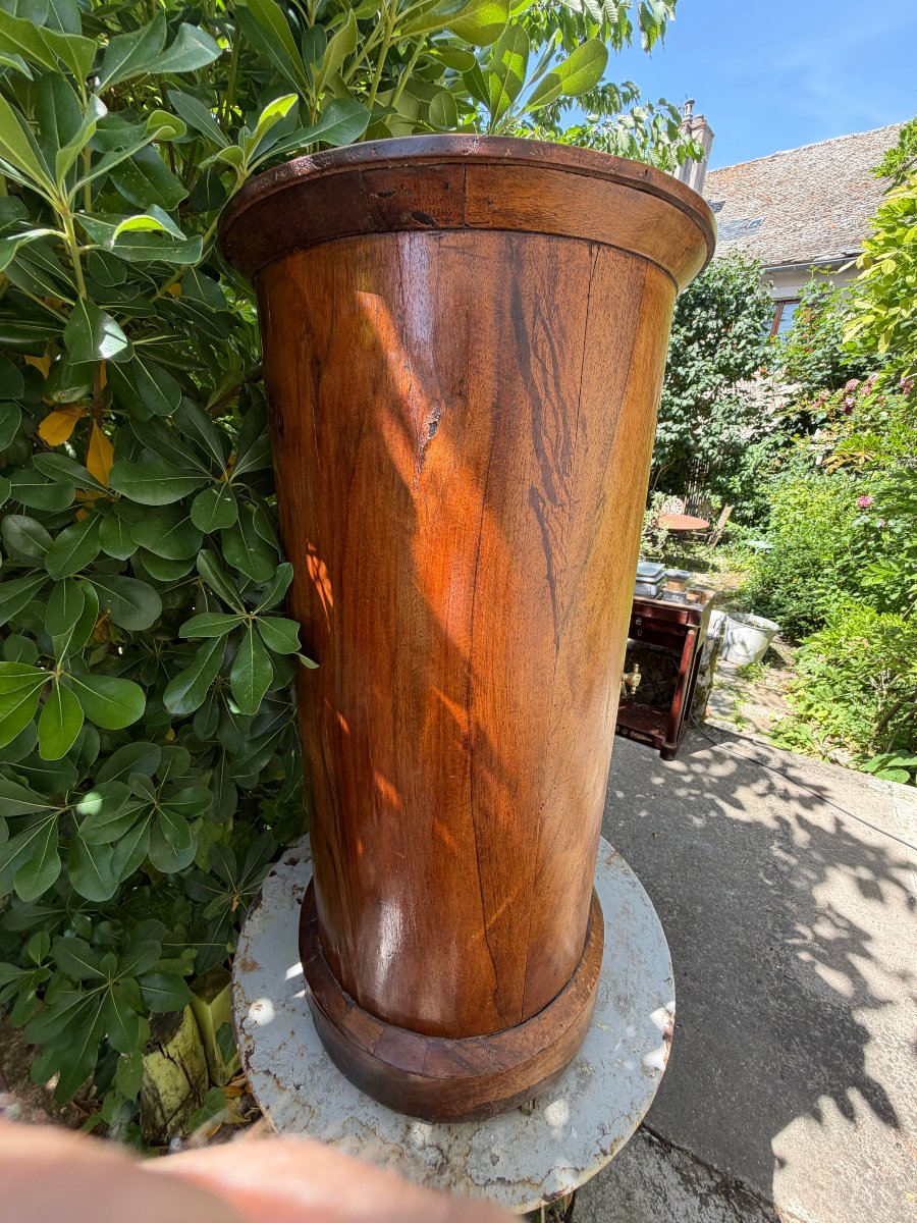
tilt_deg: -23.0
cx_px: 458
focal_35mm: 14
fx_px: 494
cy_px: 612
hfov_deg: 85.7
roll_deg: -3.2
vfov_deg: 102.1
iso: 50
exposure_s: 1/143
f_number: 2.2
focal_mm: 2.22
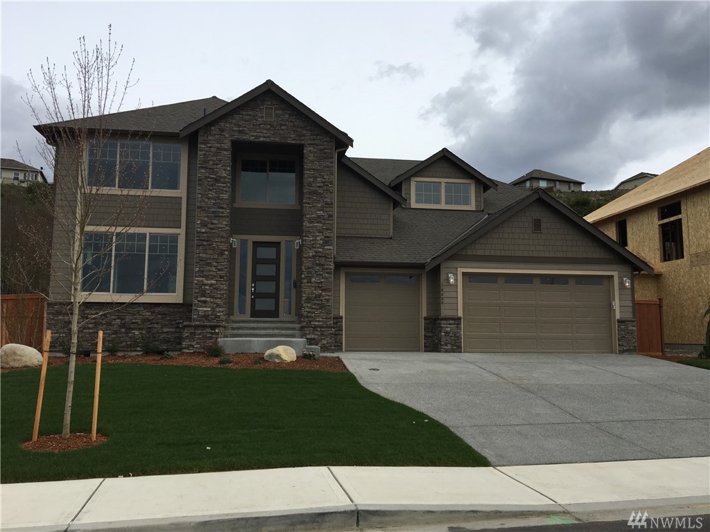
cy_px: 266
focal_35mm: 29
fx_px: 595
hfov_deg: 61.7
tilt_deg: +7.0
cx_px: 355
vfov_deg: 48.2
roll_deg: -0.5
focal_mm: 4.15
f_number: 2.2
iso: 25
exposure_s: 1/2079
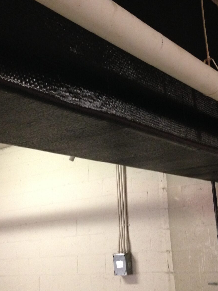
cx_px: 101
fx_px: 453
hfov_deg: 27.0
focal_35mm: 54
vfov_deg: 35.5
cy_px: 122
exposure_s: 1/15
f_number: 2.4
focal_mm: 4.12
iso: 400
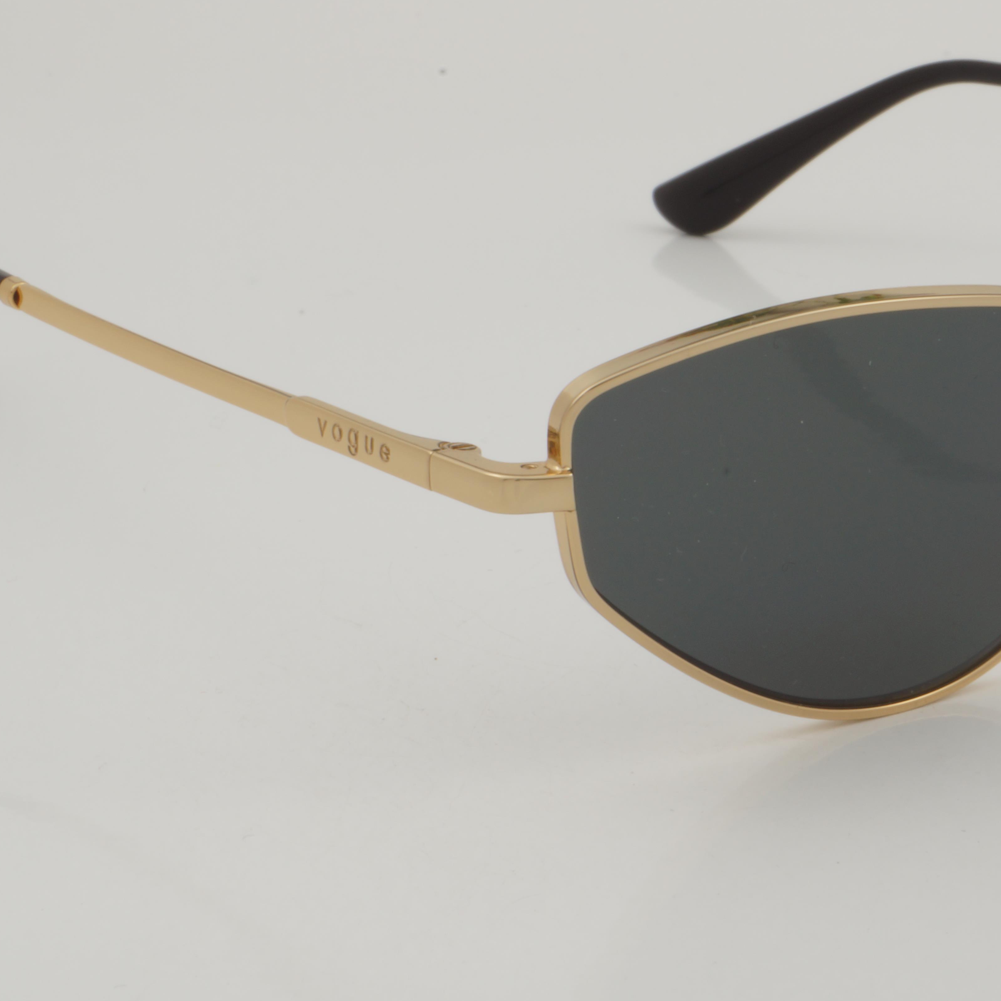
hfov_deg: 14.6
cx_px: 785
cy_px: 422
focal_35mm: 119
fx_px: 3893
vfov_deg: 14.6
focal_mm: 50
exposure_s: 1/3
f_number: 32
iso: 100
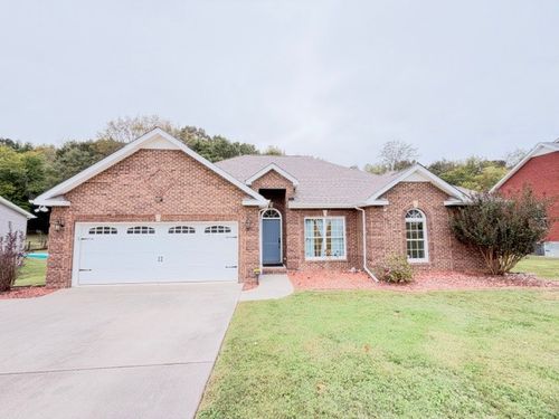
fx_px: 226
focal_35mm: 14
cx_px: 280
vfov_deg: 85.7
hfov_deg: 102.1
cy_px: 210
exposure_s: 1/121
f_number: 2.2
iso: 100
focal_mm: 2.22
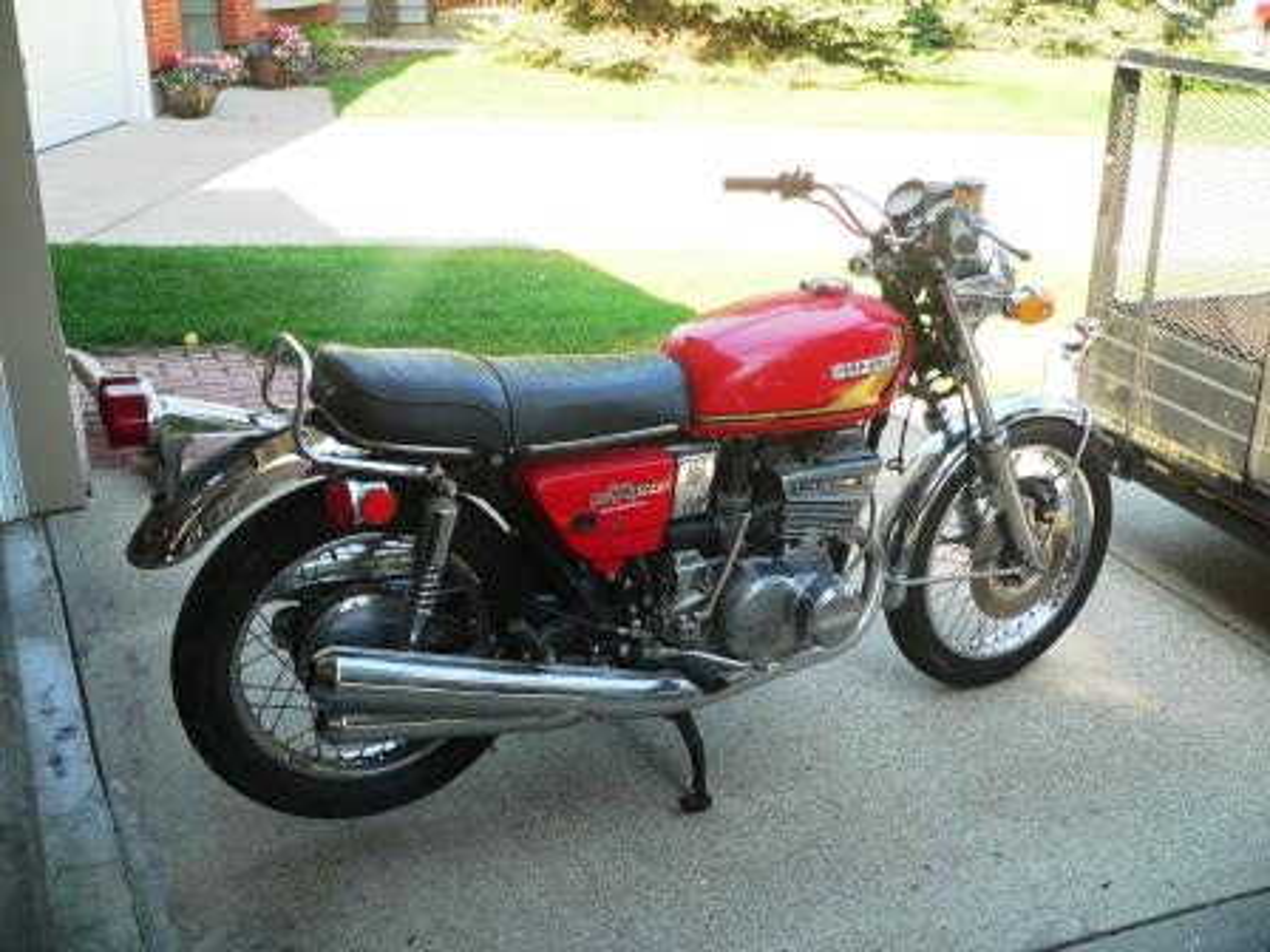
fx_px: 1357
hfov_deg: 50.1
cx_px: 635
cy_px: 476
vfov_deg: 38.7
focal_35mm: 37
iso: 80
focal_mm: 6.1
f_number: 2.8
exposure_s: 1/100
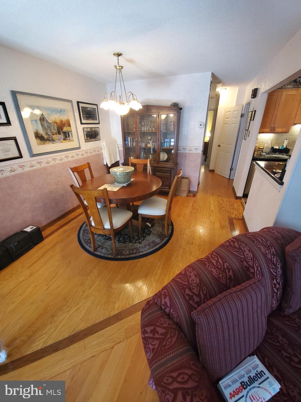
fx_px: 151
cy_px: 201
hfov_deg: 89.9
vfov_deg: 106.2
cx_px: 150
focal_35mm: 13
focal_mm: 1.8
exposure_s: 1/59
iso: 640
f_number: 2.2
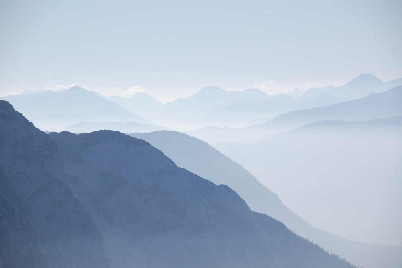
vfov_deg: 7.3
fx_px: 2092
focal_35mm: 188
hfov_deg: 11.0
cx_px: 201
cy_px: 134
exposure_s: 1/1000
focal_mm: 125
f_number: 8
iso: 200
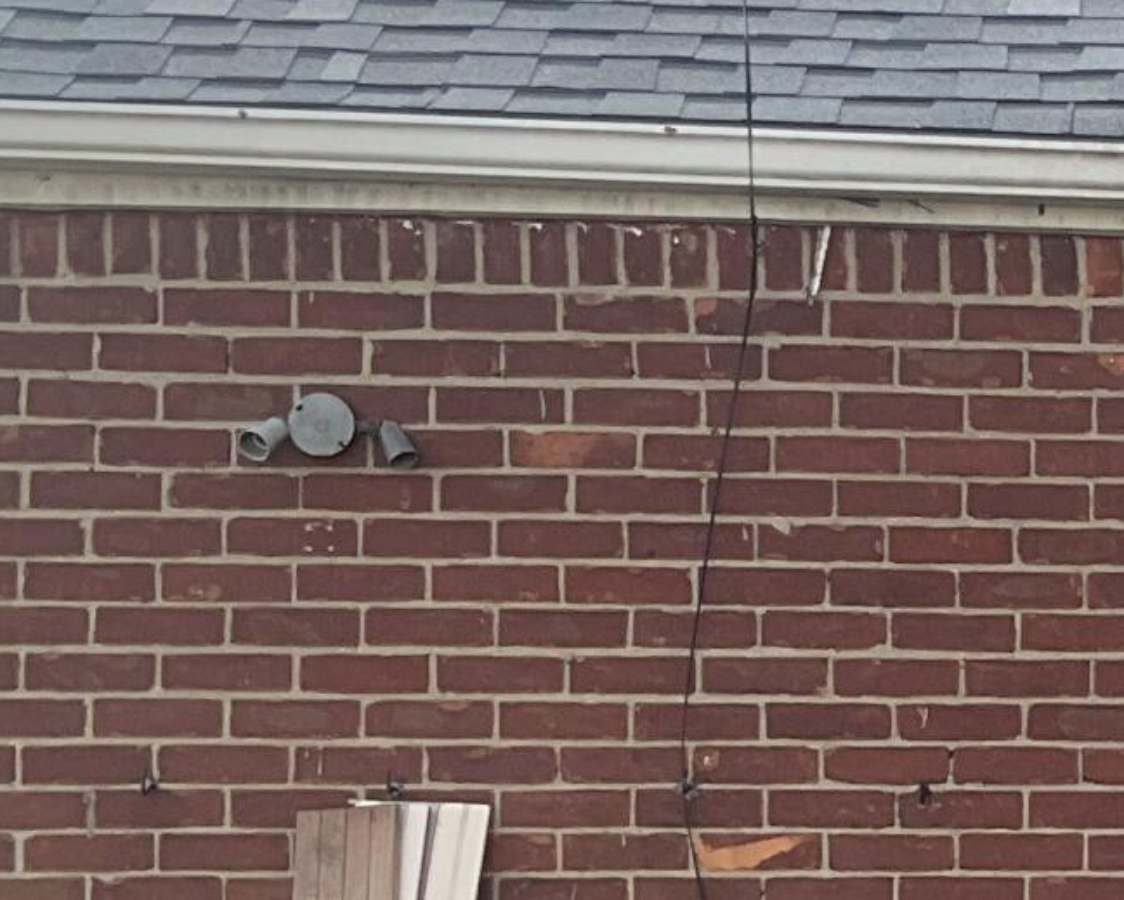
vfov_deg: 11.7
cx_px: 1986
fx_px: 4360
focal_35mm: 131
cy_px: 890
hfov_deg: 13.3
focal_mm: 3
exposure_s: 1/277
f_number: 1.8
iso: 25
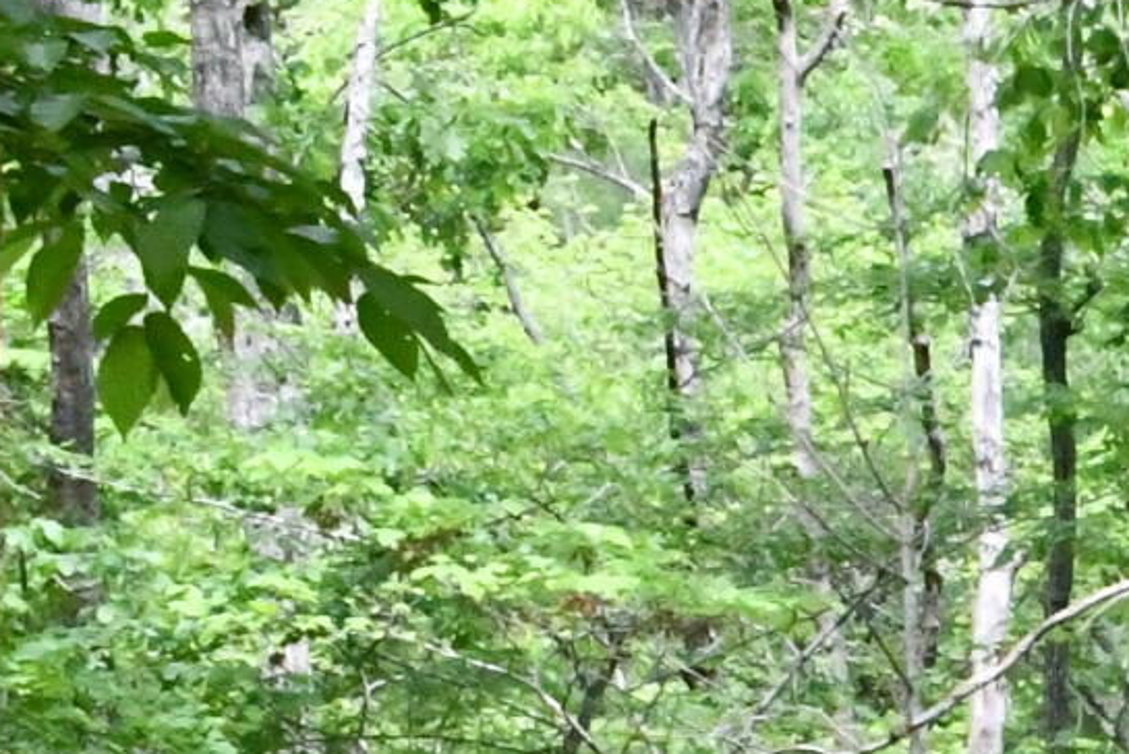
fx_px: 5867
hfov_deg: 9.9
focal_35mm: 187
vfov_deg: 7.0
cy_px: 1694
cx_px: 2521
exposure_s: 1/1000
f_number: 16
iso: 8000
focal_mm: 23
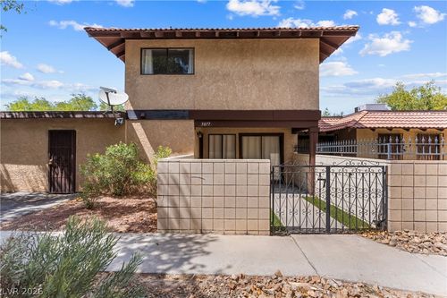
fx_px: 211
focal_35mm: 17
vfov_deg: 70.4
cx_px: 224
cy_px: 149
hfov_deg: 93.3
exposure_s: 1/8000
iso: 400
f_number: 8
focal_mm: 17
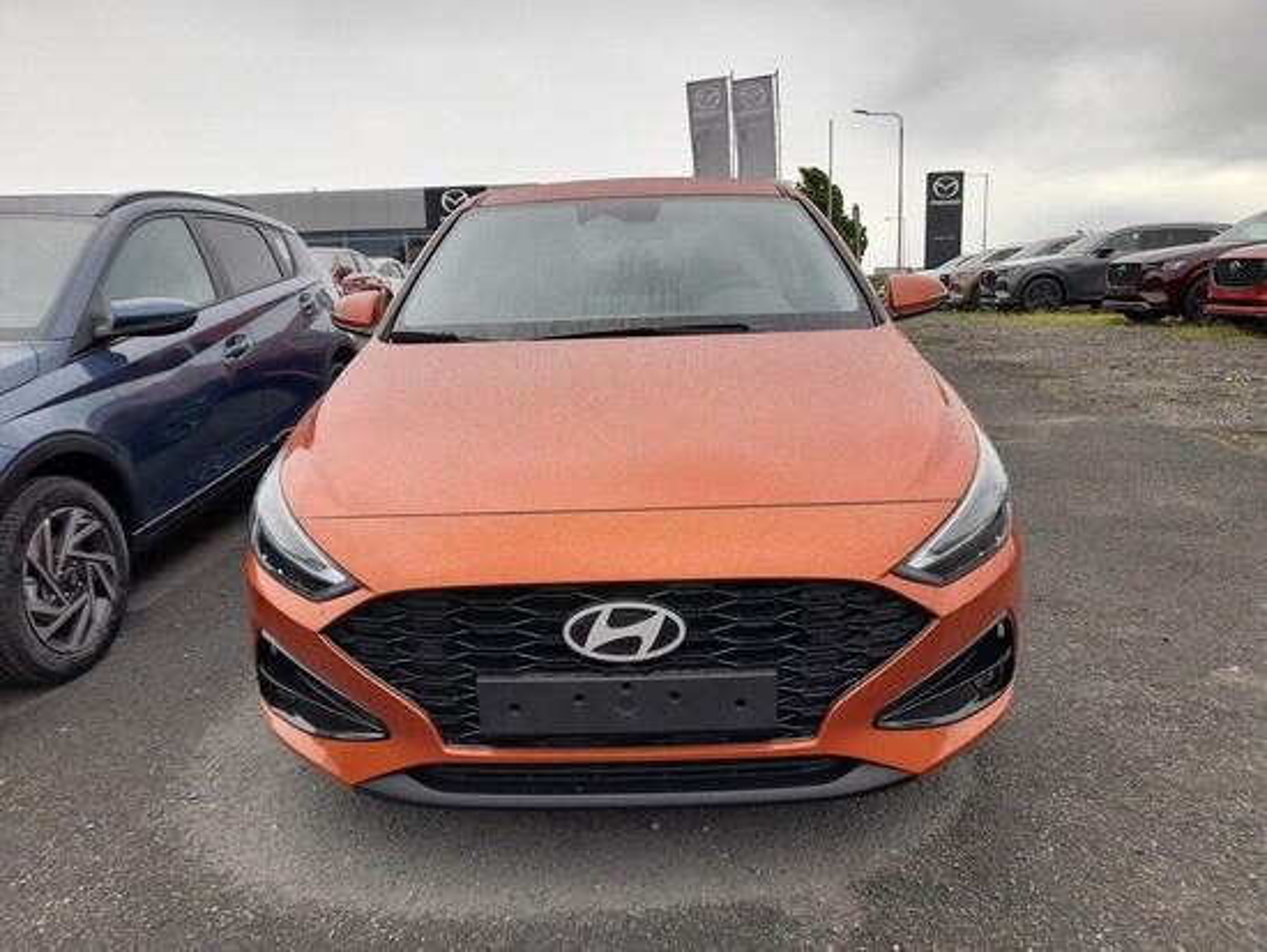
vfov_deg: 54.9
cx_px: 634
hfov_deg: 69.4
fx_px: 915
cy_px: 476
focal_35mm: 25
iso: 20
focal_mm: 4.6
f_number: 2
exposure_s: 1/183
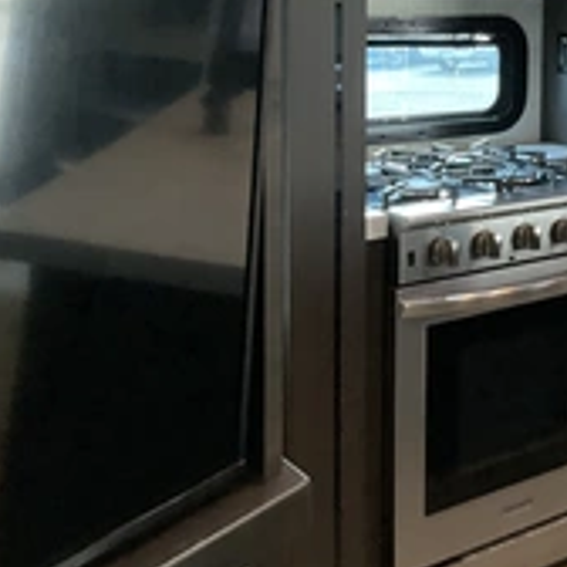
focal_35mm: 61
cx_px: 658
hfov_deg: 25.6
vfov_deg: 27.4
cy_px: 84
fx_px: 1130
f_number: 1.8
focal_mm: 3
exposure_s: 1/60
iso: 125
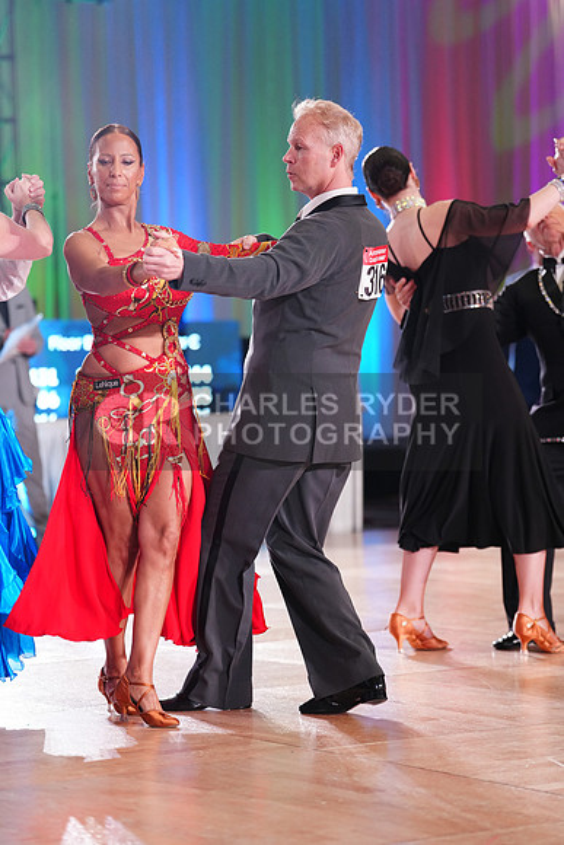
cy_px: 422
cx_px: 282
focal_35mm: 109
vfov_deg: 18.8
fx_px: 2560
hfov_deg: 12.6
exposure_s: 1/500
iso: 2000
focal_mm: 109
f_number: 2.8
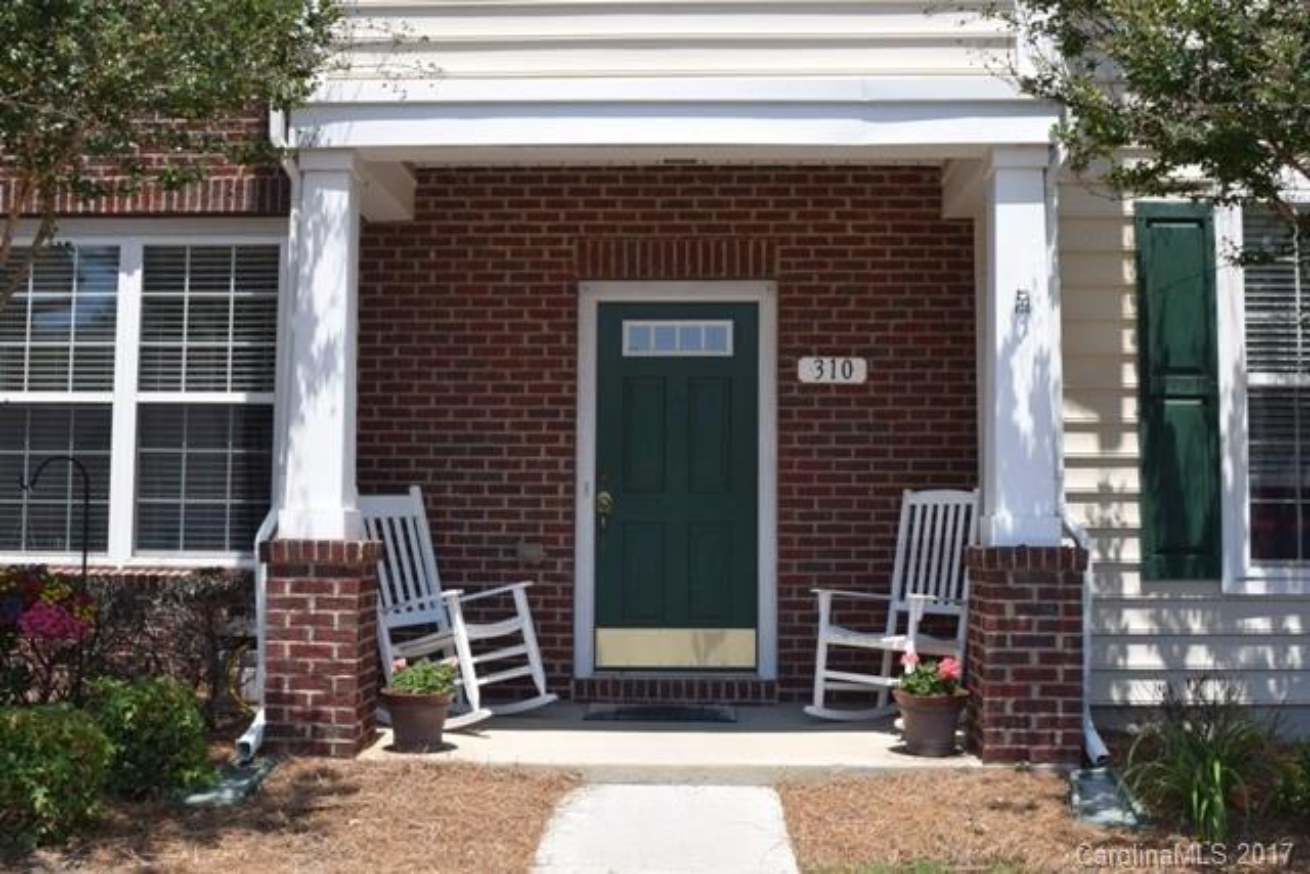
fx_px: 1365
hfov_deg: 51.3
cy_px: 437
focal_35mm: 38
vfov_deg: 35.5
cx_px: 655
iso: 200
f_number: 9
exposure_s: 1/320
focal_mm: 25
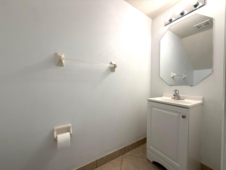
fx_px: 91
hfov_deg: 102.1
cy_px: 85
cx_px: 113
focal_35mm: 14
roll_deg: +0.6
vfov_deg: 85.7
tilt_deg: -0.4
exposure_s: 1/120
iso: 160
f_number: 2.2
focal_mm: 2.22
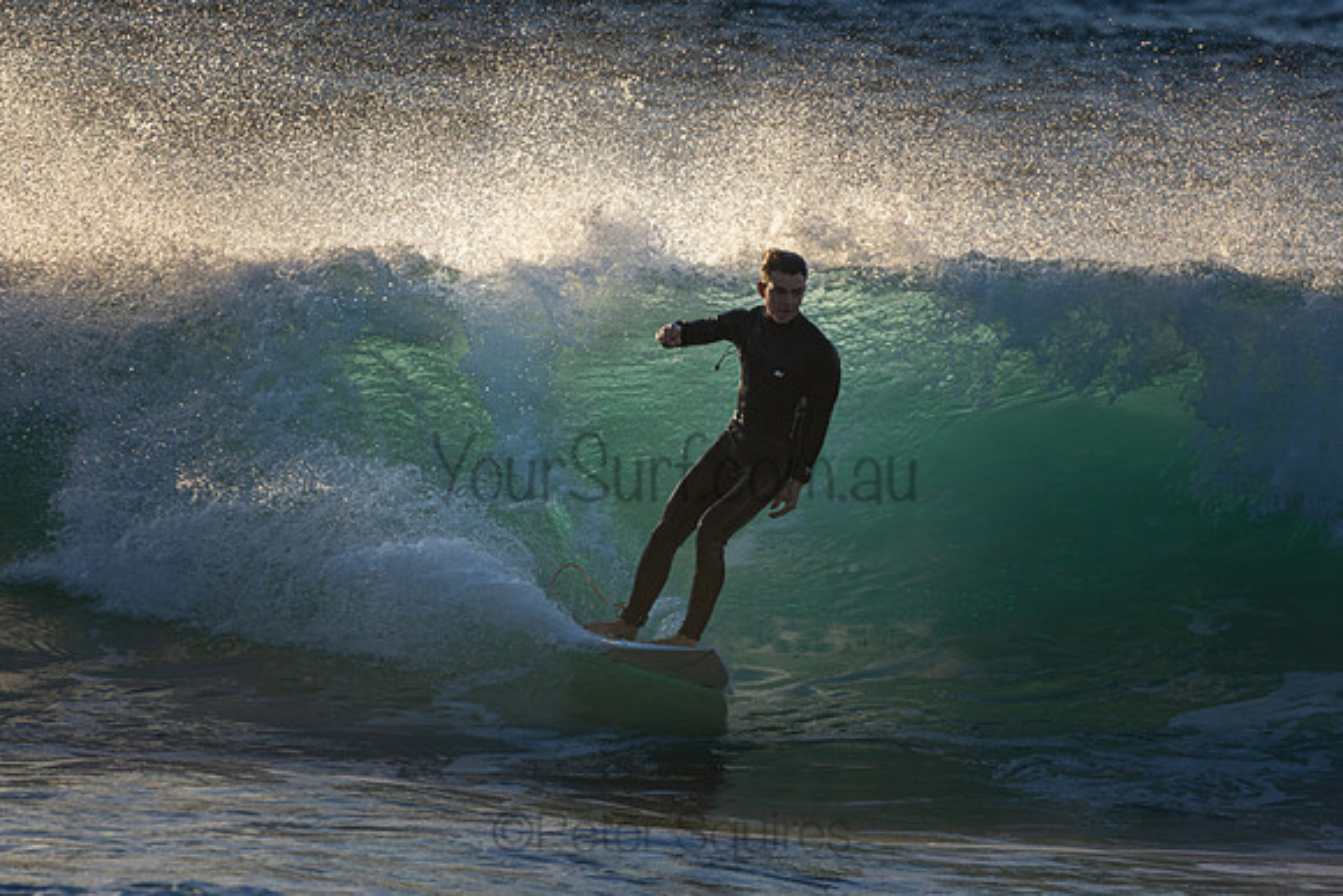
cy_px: 448
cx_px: 672
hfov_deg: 2.7
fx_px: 27984
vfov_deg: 1.8
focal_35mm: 750
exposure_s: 1/640
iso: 180
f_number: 5.6
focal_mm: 500
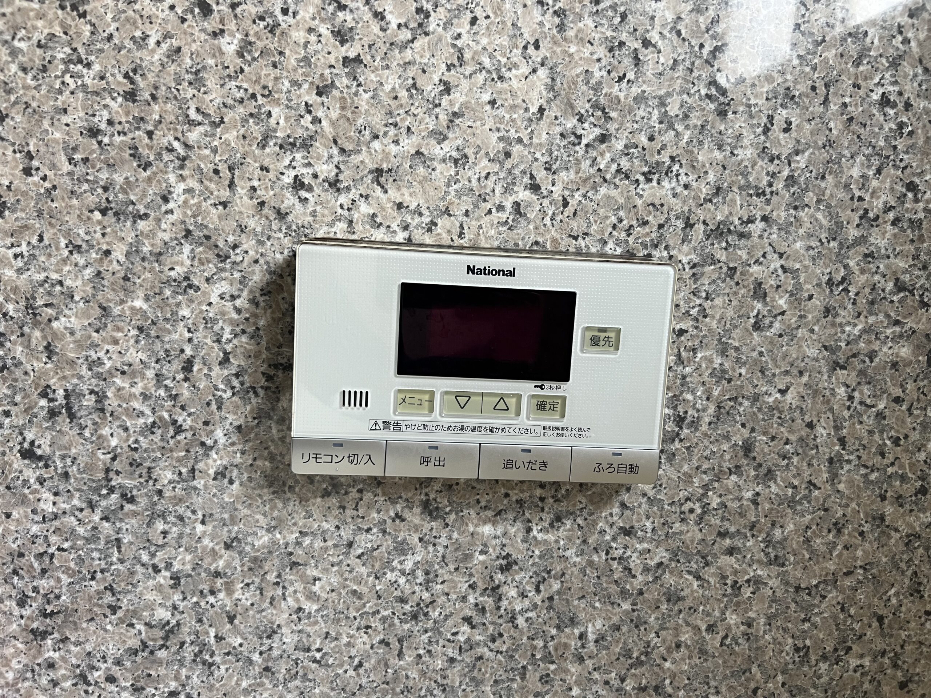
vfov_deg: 53.1
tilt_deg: -7.9
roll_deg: -3.5
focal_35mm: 26
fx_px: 699
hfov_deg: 67.3
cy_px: 349
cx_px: 466
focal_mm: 5.7
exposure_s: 1/83
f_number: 1.5
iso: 125
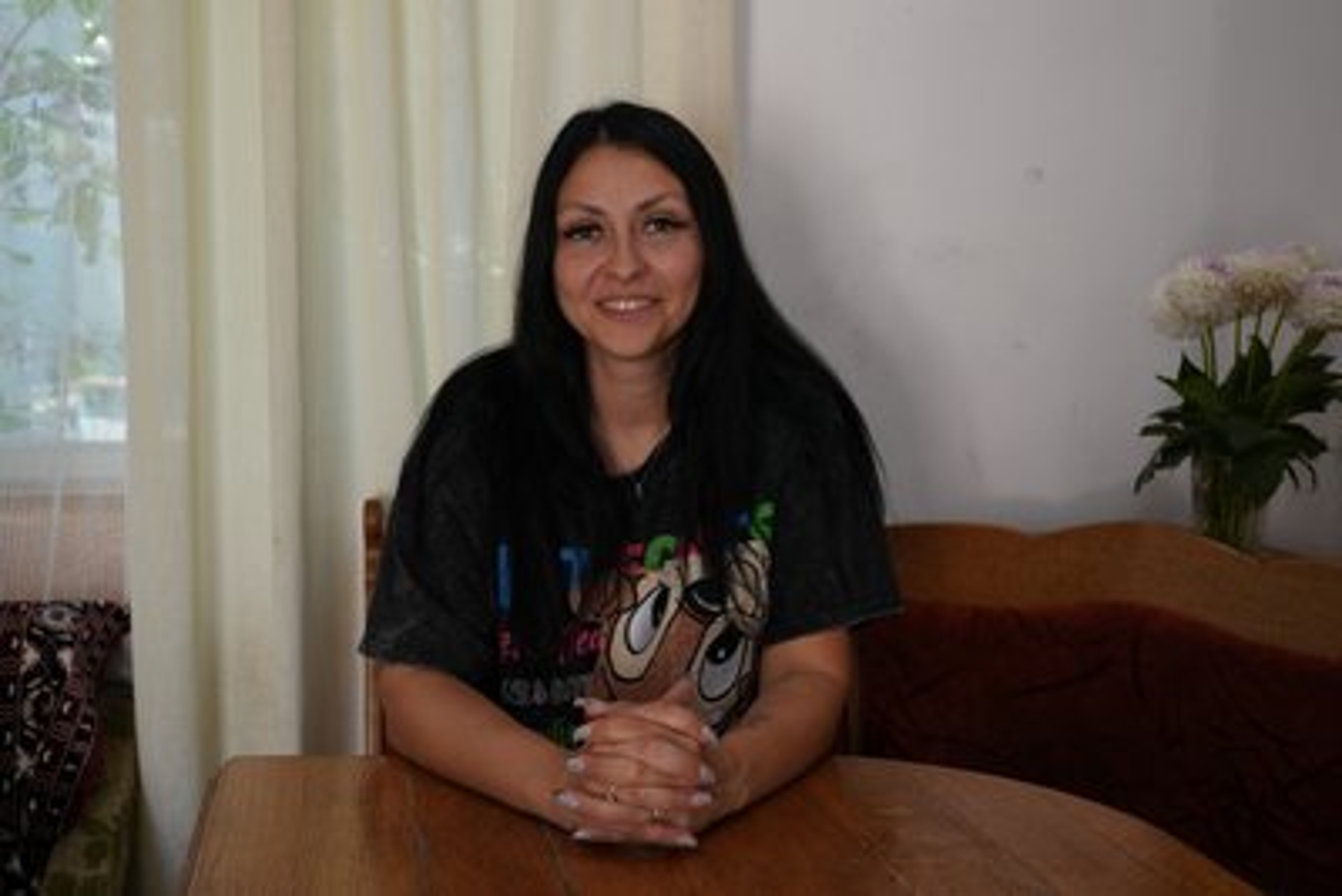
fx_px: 1454
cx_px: 671
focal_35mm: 39
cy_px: 448
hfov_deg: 49.5
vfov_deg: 34.2
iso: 800
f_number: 4.5
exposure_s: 1/100
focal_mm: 39
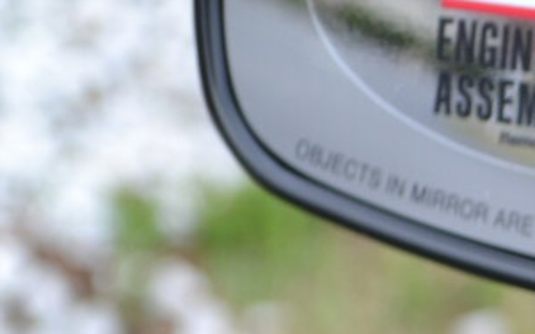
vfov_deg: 4.9
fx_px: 3907
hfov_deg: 7.5
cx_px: 1047
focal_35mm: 268
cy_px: 510
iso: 250
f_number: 5.6
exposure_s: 1/125
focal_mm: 44
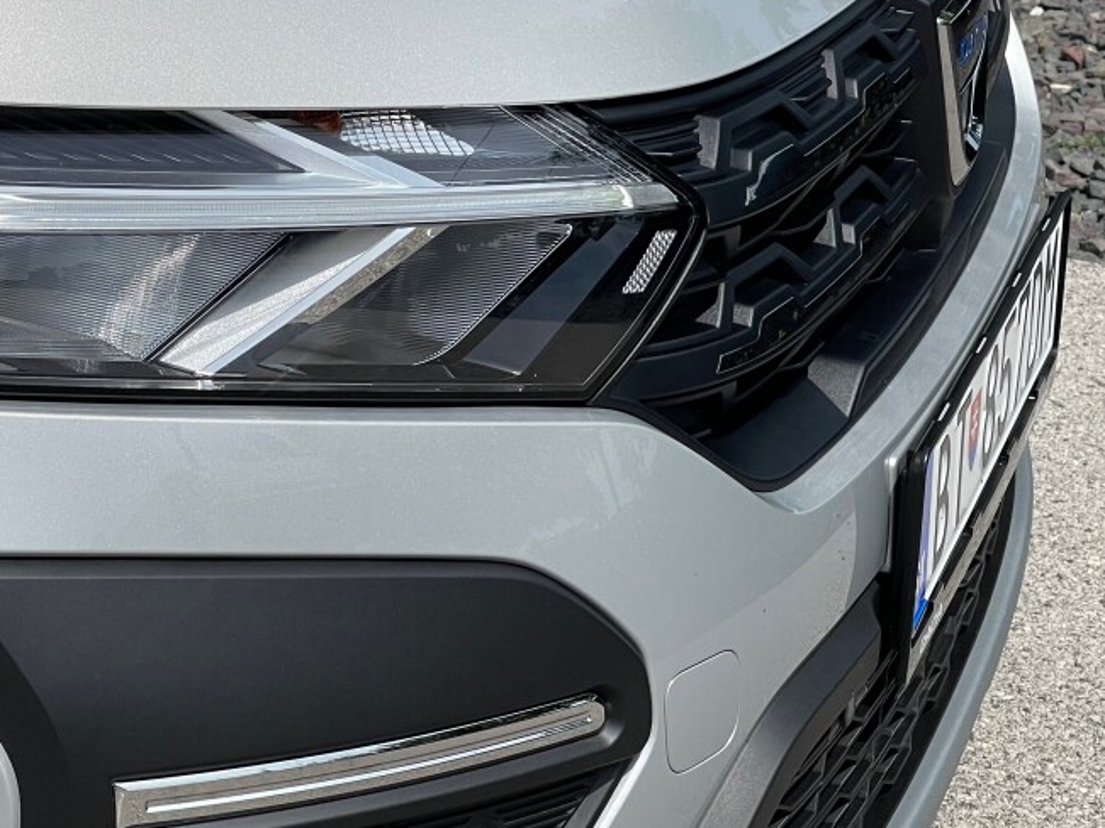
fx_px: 3766
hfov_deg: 16.7
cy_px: 333
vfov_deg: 12.5
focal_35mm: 118
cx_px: 458
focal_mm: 7.5
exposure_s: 1/1876
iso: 20
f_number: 2.2
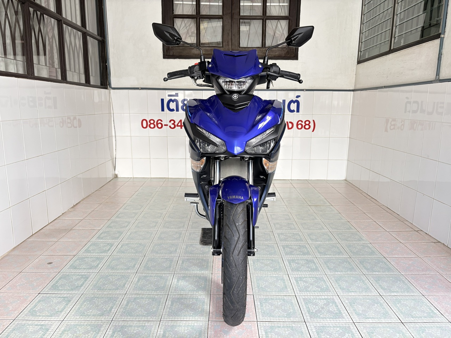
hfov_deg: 67.3
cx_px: 226
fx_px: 339
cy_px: 169
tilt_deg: -11.4
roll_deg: -0.1
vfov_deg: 53.1
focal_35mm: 26
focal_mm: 5.96
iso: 125
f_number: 1.6
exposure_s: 1/104
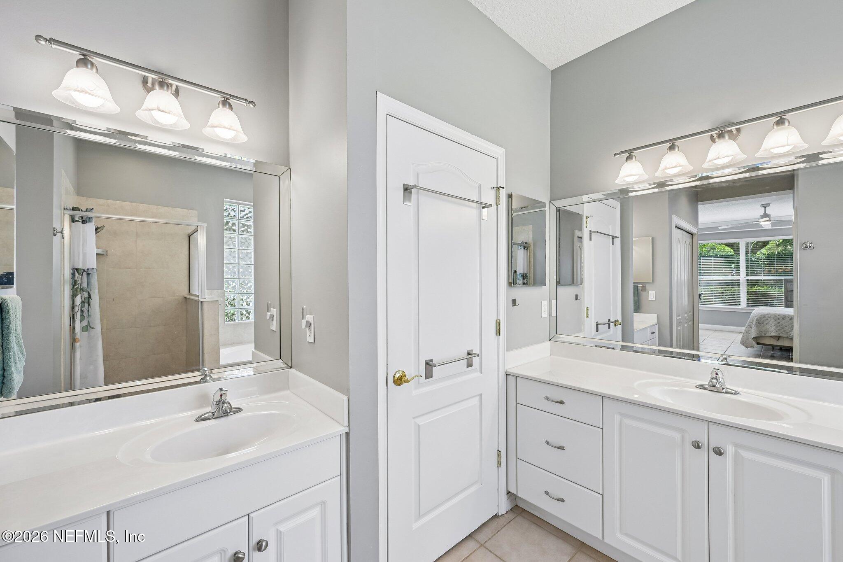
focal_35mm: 14
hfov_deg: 104.3
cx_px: 422
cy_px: 281
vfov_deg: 81.2
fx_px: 328
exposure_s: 1/15
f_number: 8
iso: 250
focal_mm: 14
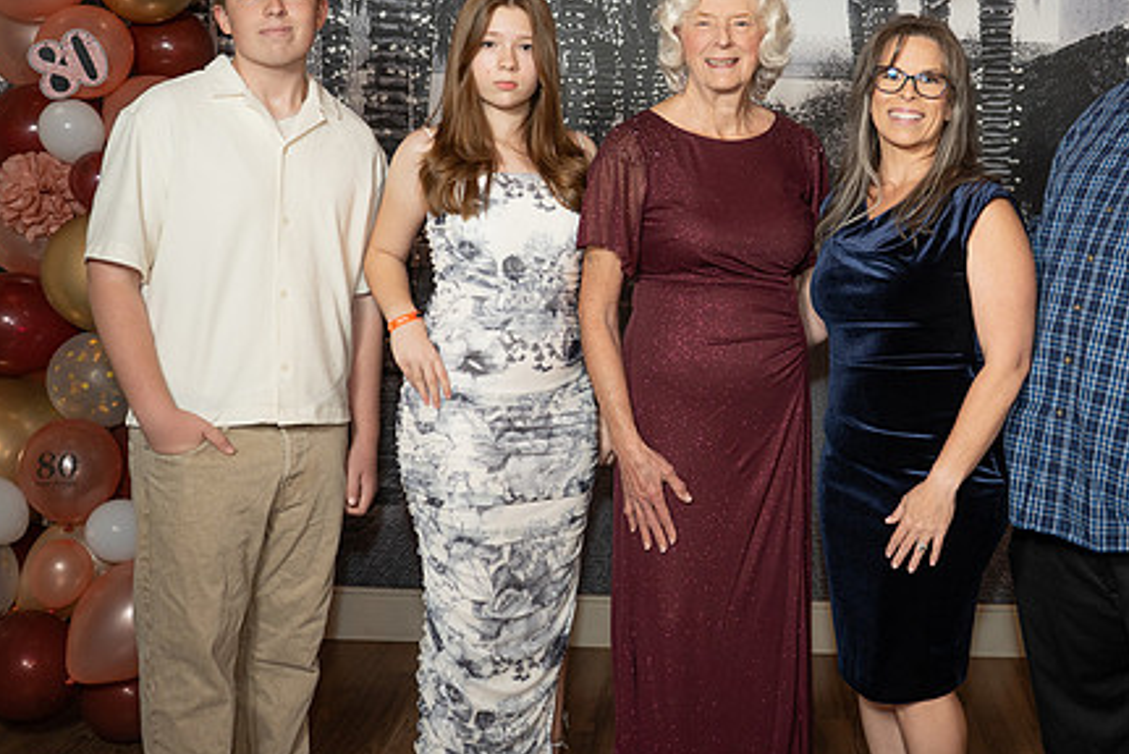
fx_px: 1444
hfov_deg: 42.3
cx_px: 726
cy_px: 266
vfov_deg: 29.1
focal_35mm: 46
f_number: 2.8
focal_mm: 34.2
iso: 1000
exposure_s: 1/160
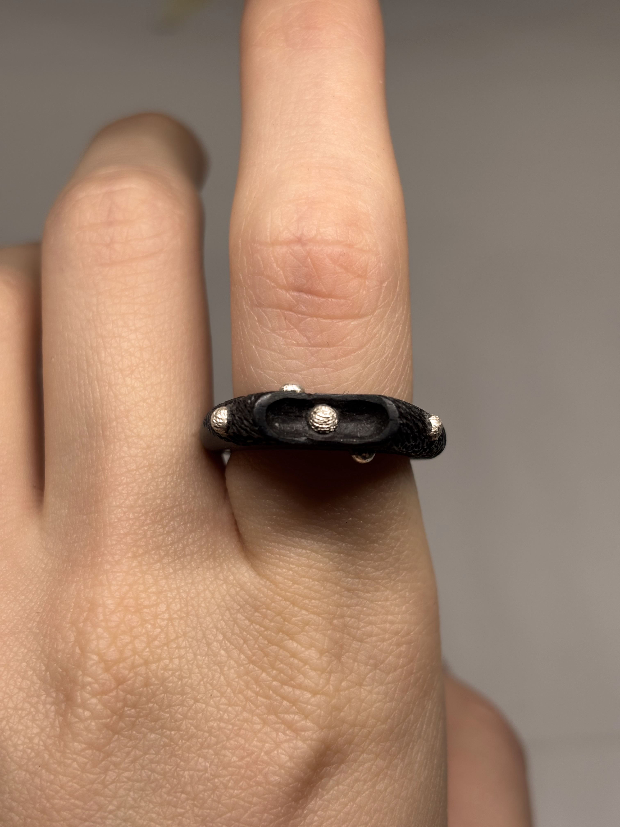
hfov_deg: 28.0
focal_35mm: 52
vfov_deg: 36.8
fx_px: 1242
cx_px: 310
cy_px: 414
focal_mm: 6
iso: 32
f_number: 1.6
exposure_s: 1/165
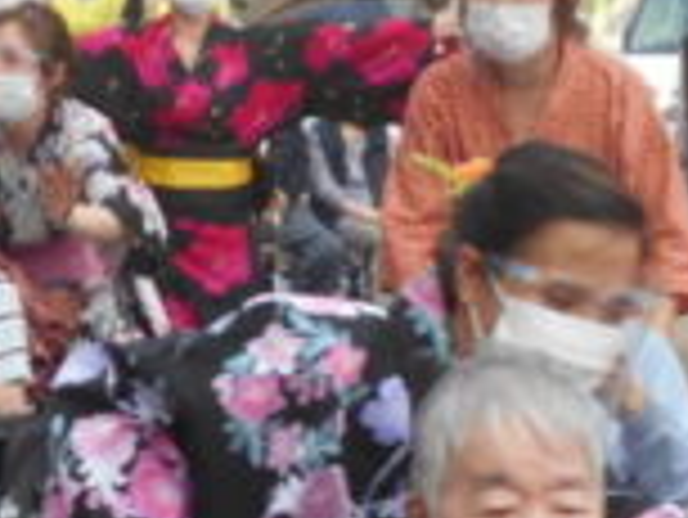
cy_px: 523
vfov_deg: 7.6
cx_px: 265
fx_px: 3899
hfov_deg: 10.1
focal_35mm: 196
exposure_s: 1/125
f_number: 4.5
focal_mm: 8.8
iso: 80
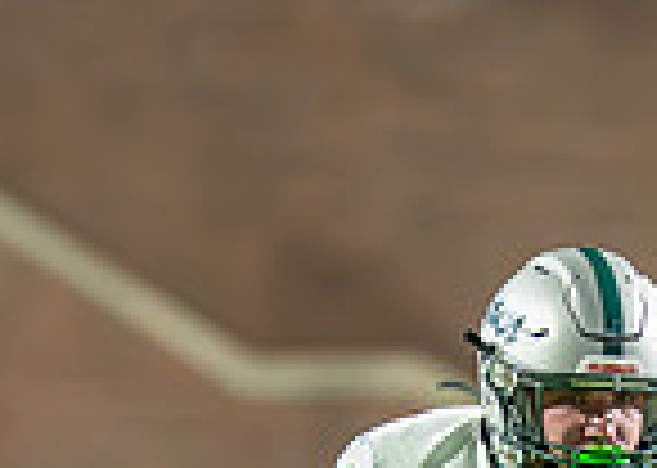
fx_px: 23414
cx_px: 487
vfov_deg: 1.1
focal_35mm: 1256
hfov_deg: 1.6
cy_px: 773
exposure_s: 1/1600
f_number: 2.8
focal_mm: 200
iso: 4000
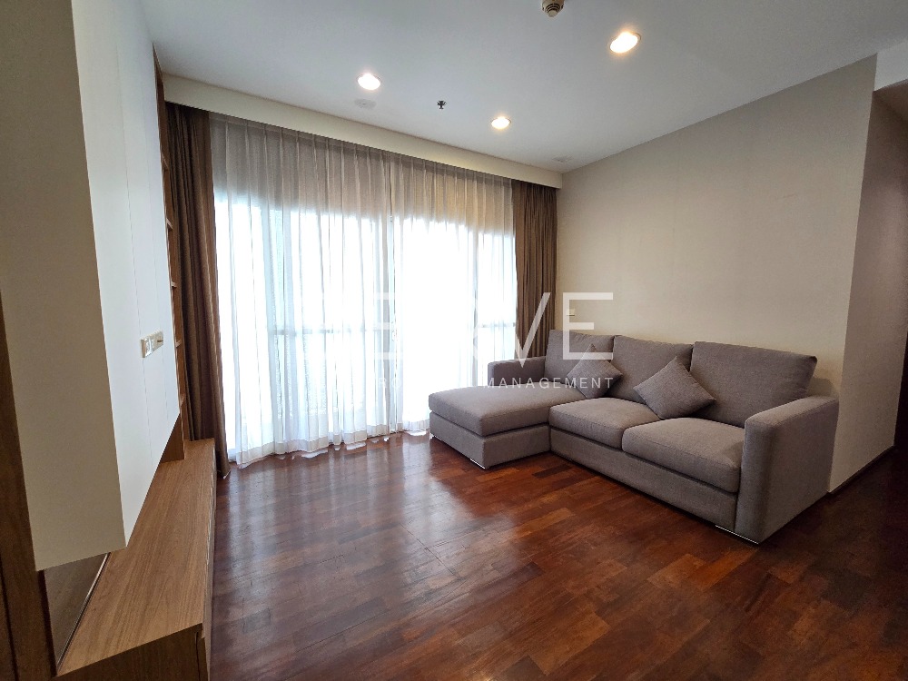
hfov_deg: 106.2
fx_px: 341
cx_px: 454
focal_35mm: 13
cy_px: 340
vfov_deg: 89.9
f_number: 2.2
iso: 250
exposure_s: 1/50
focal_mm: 2.2
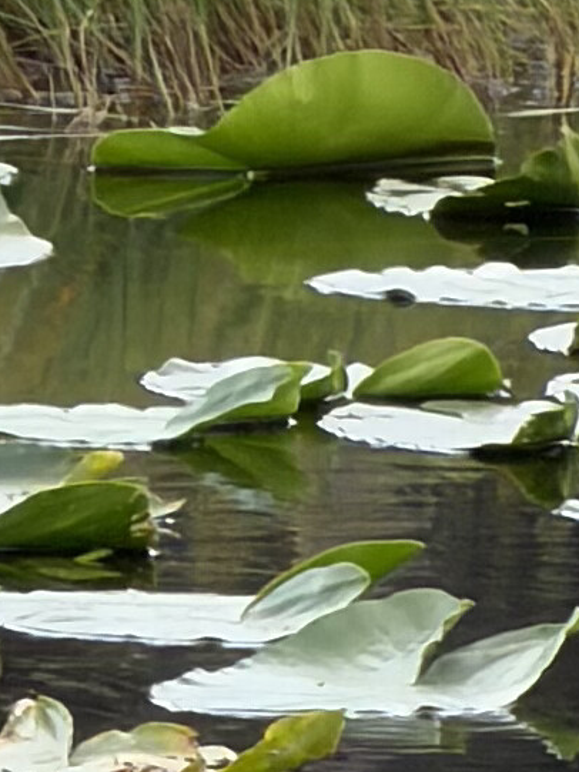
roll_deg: -1.7
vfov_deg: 1.3
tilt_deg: -5.9
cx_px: -804
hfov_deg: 1.0
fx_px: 33217
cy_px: 926
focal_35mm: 1490
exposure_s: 1/295
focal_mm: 16.89
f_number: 2.8
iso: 50
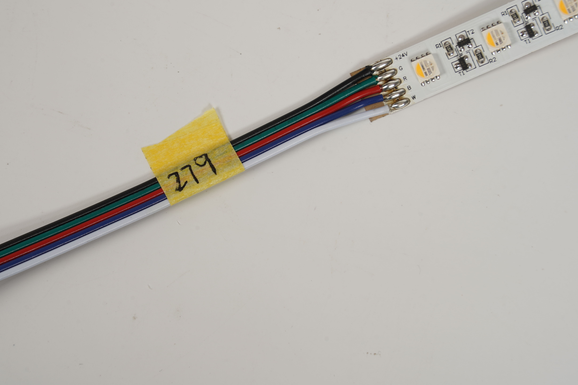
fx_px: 2151
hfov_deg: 15.3
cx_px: 244
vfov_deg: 10.2
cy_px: 158
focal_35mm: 134
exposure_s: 1/125
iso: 100
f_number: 14
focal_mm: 110
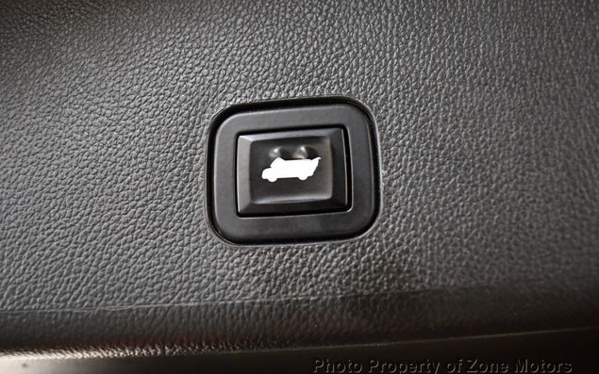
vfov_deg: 34.4
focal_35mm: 37
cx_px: 301
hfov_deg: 52.7
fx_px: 604
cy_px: 182
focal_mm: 18
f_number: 3.5
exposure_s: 1/100
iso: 3200
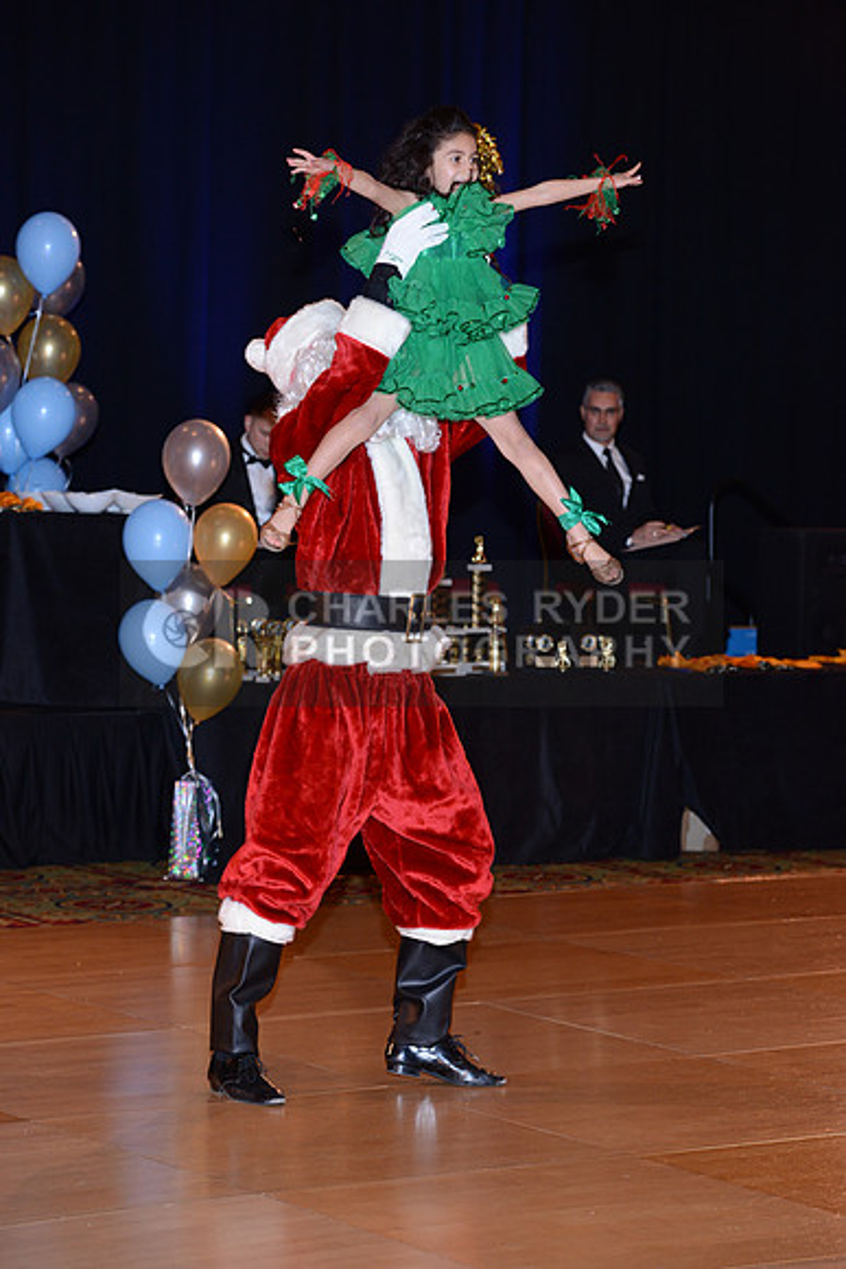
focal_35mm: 105
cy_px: 634
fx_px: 3699
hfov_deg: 13.0
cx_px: 423
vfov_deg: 19.5
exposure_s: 1/200
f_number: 5
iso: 1600
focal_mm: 105
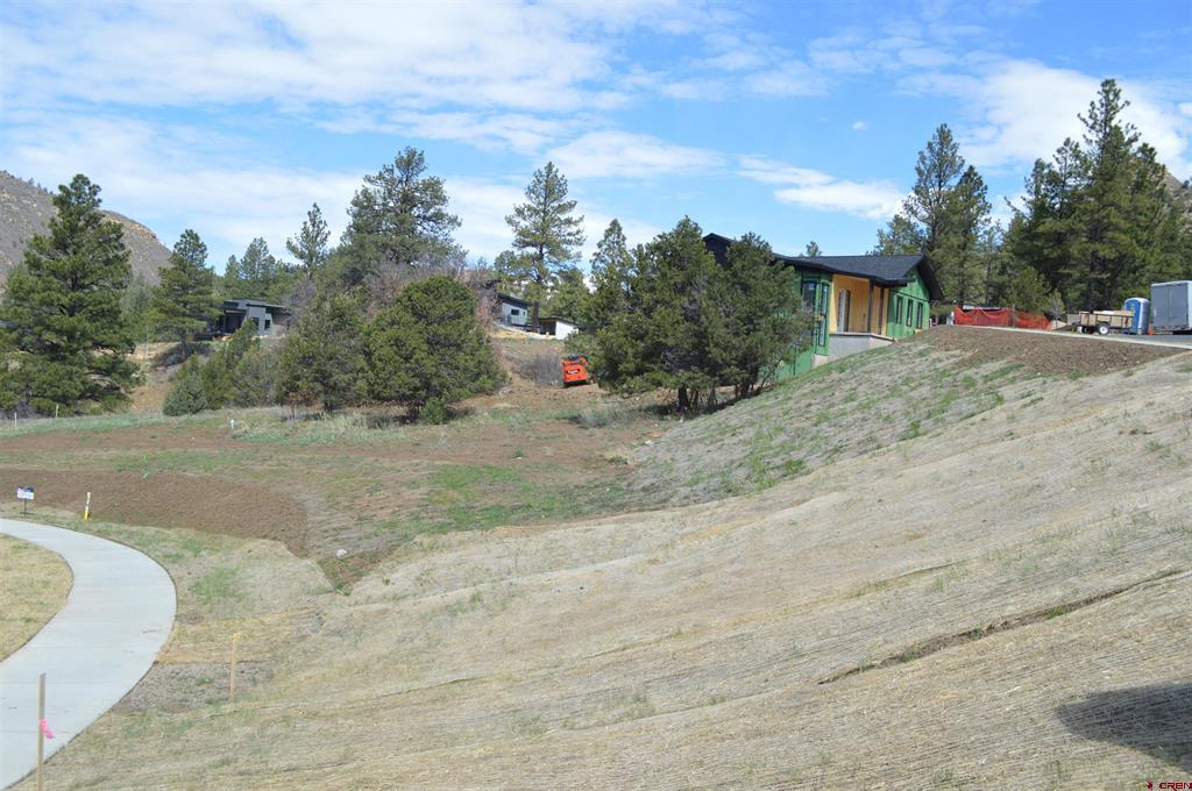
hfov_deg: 62.0
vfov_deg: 43.5
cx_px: 596
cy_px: 396
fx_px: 992
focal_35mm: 30
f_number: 7.1
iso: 100
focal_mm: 20
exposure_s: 1/200
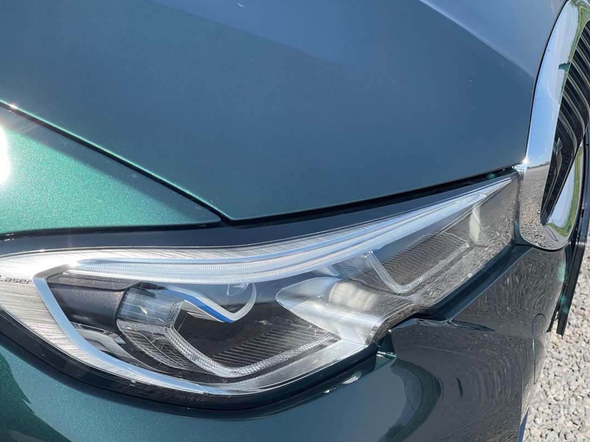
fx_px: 1227
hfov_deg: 27.0
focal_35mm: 72
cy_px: 222
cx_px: 290
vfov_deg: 20.4
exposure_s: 1/827
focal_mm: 7.5
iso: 20
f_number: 2.2
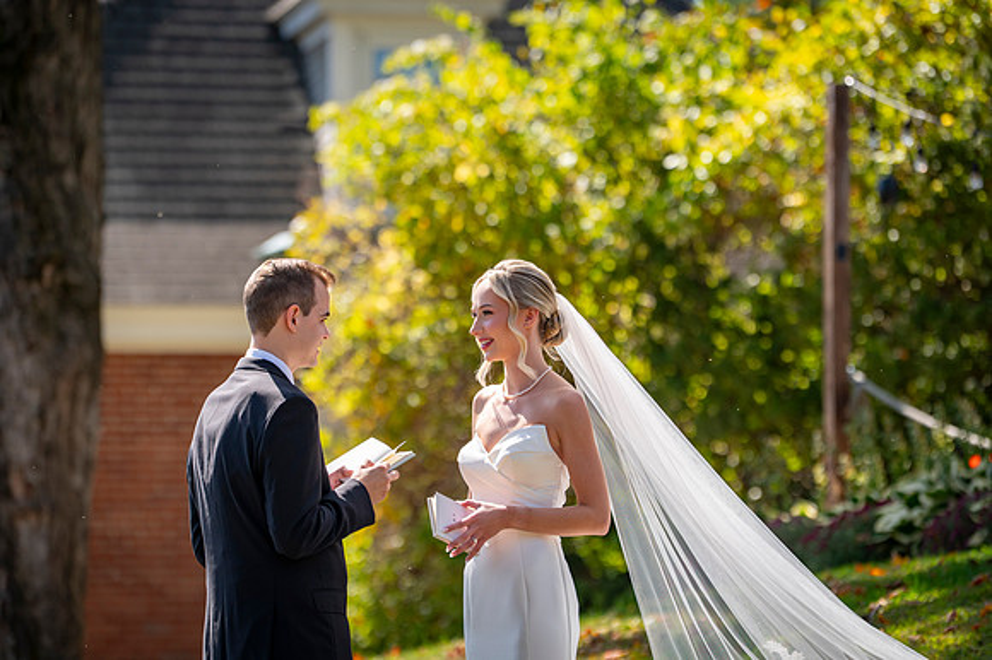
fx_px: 5511
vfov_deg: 6.9
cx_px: 496
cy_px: 330
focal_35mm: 200
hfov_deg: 10.3
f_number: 4
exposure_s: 1/3200
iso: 400
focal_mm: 200
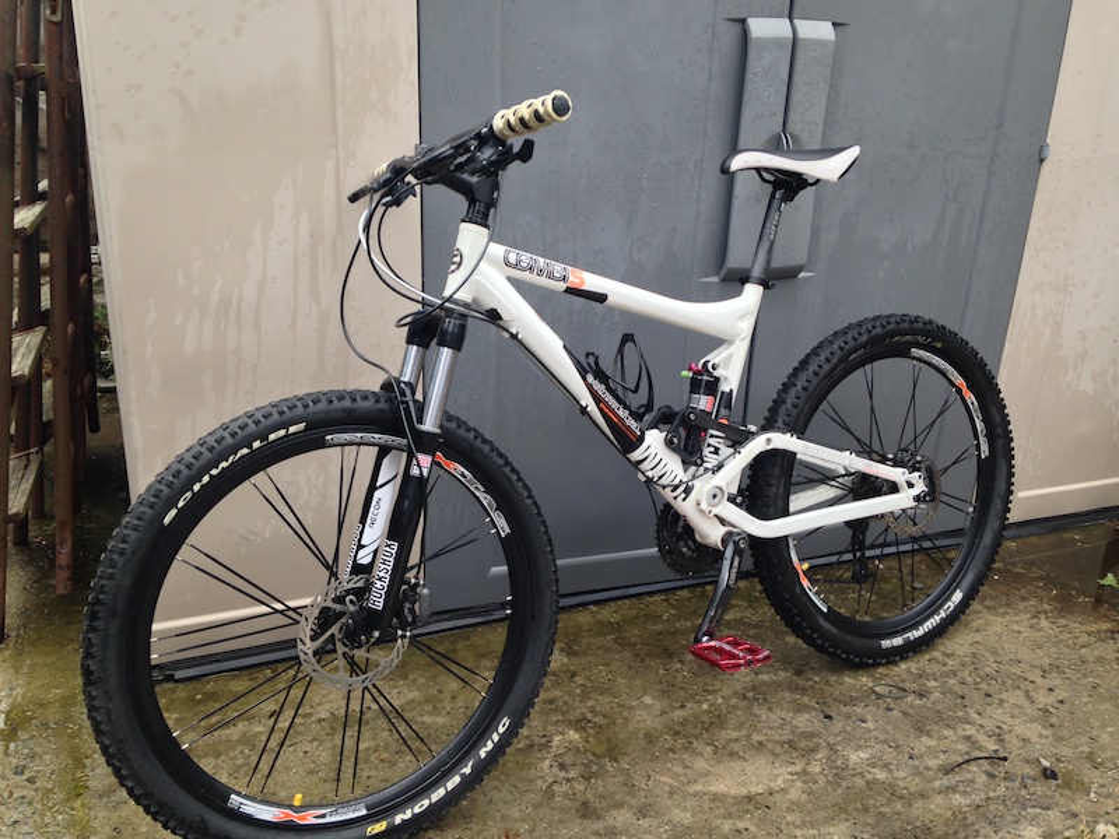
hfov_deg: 55.4
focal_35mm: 33
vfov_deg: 42.9
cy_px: 420
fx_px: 1067
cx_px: 560
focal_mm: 4.12
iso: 50
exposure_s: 1/120
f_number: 2.4
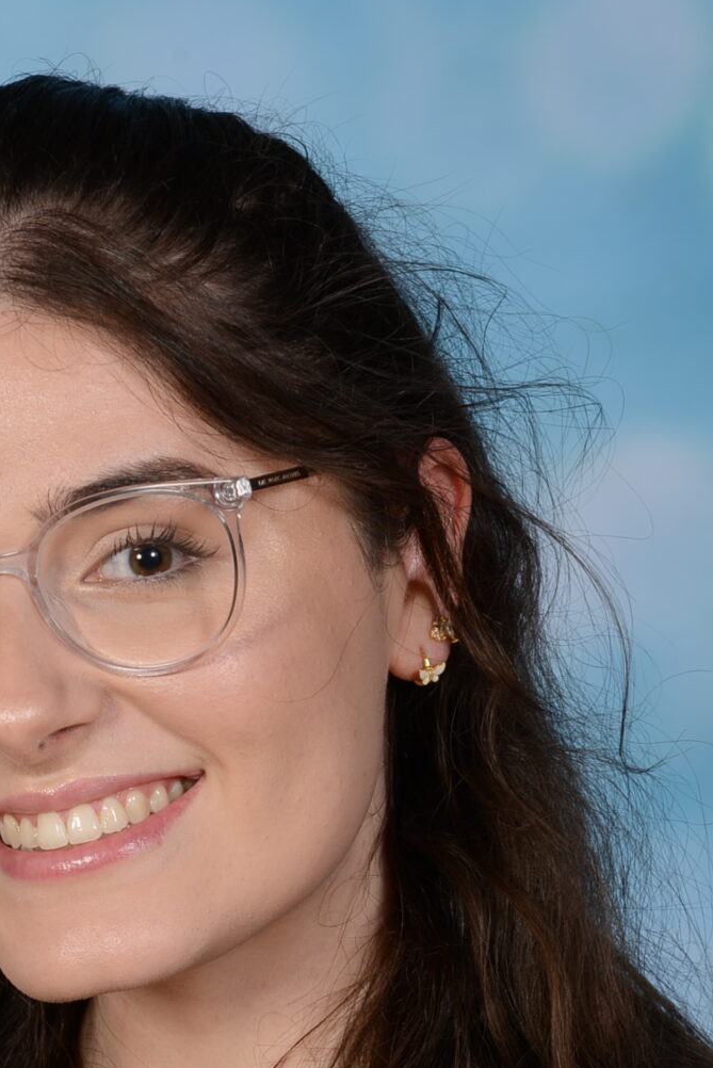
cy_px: 1133
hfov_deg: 4.9
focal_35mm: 281
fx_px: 8339
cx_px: 208
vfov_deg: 7.3
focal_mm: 110
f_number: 11
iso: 100
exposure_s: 1/160
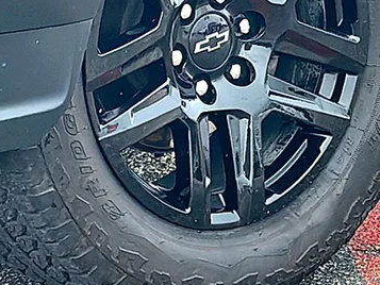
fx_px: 2152
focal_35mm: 196
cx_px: 360
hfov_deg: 10.0
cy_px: 48
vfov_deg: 7.6
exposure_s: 1/1672
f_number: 1.78
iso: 80
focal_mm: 6.86
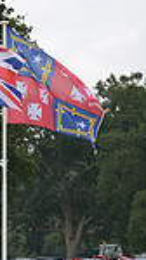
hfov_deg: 2.6
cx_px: -247
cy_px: 164
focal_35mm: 466
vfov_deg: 4.6
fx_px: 3218
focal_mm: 115
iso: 200
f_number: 3.2
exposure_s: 1/1250
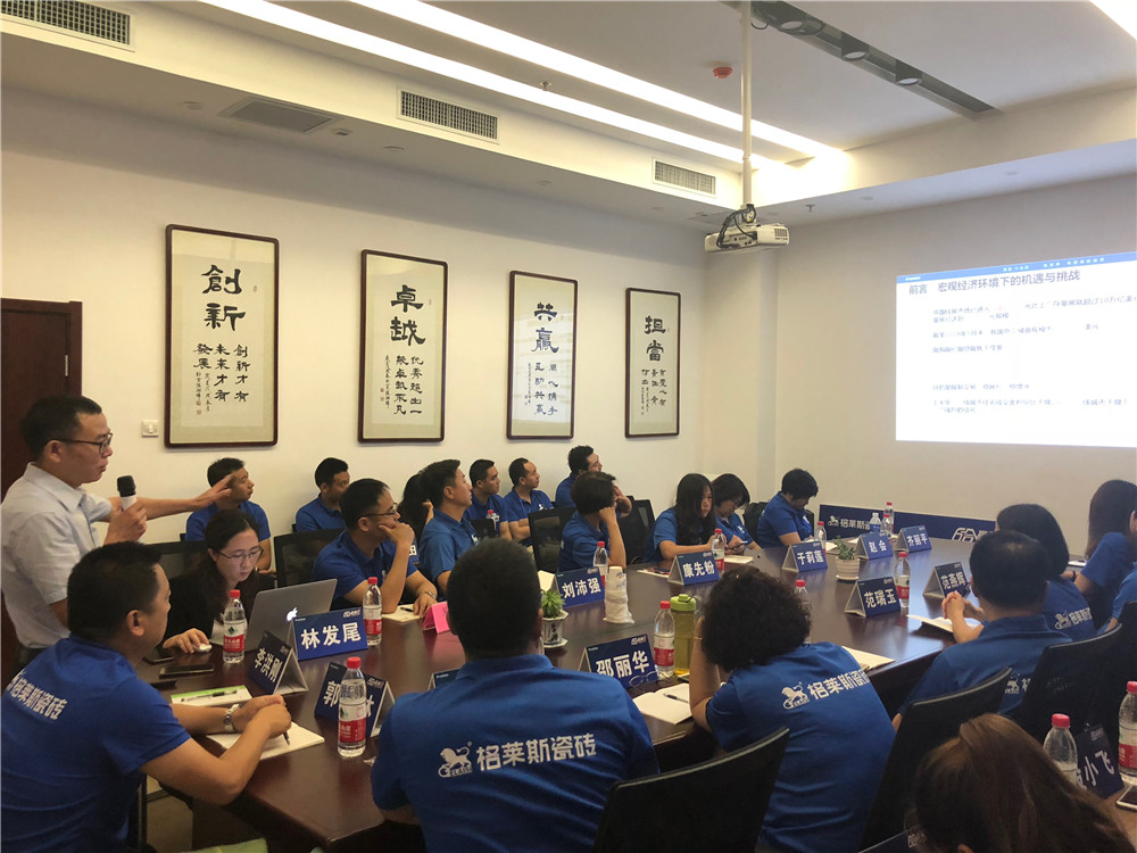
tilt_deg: -2.1
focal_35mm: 28
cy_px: 426
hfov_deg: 63.4
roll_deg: -1.0
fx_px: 920
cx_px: 568
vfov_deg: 49.7
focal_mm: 3.99
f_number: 1.8
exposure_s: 1/17
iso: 80
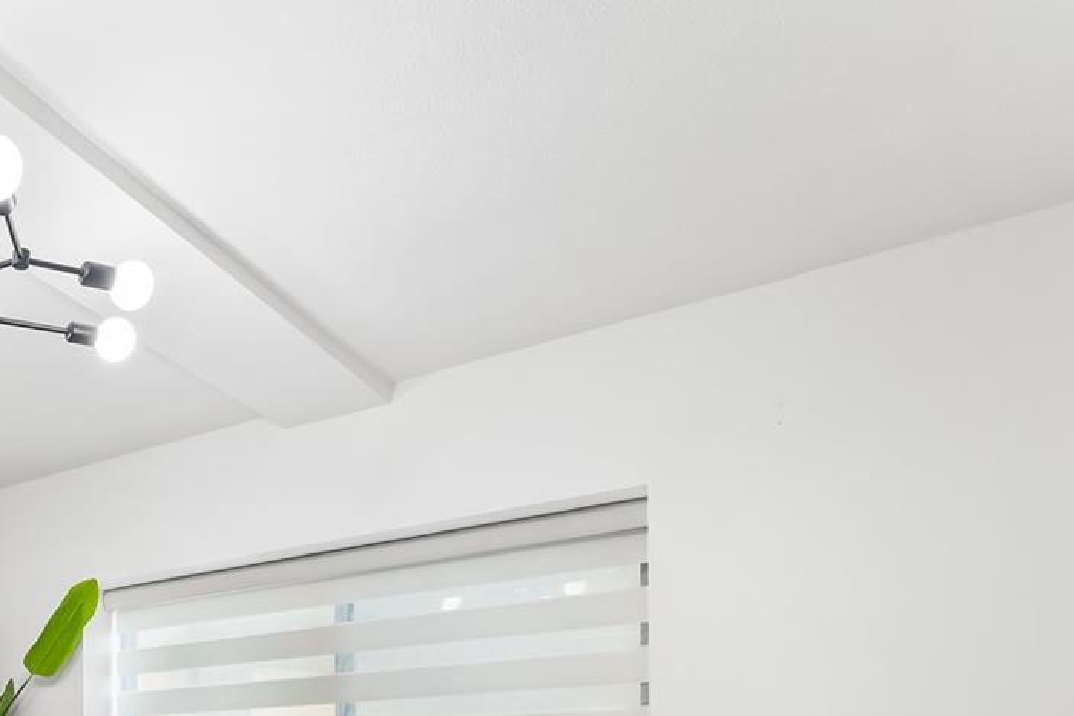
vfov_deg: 35.6
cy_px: 771
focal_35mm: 32
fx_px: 955
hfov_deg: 47.1
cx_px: -38
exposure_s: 1.6
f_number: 9
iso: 250
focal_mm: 14
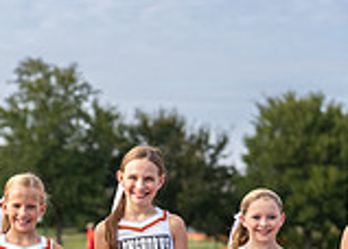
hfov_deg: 9.3
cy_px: 342
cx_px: 2
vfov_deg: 6.7
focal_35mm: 214
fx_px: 2118
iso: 200
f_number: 2
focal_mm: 50
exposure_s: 1/3200
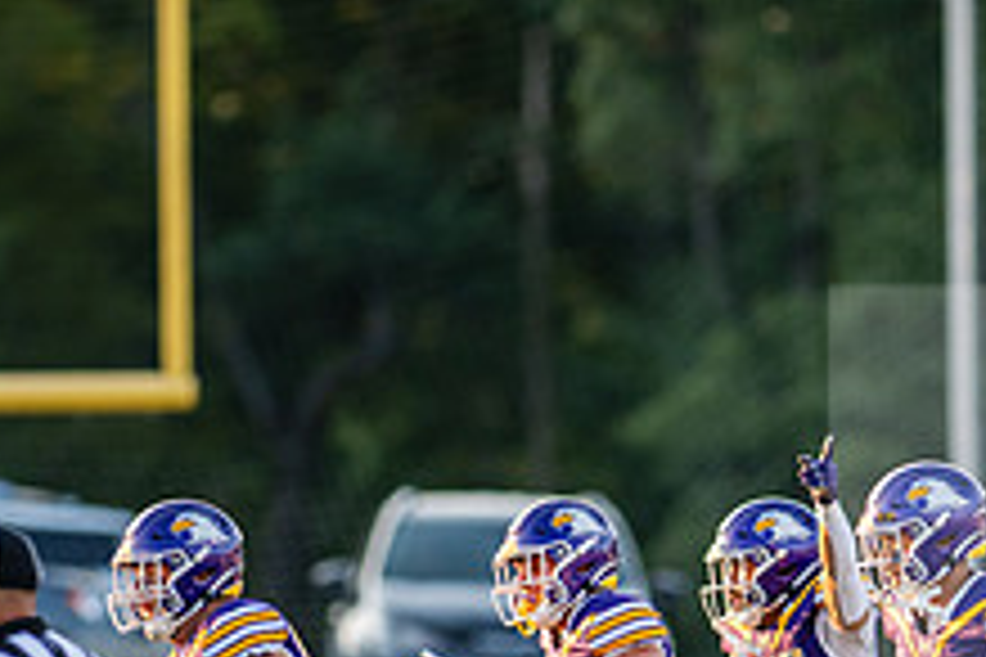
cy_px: 830
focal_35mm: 796
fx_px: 21800
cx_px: 693
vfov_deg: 1.7
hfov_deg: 2.6
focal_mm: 300
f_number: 3.2
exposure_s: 1/1250
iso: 800
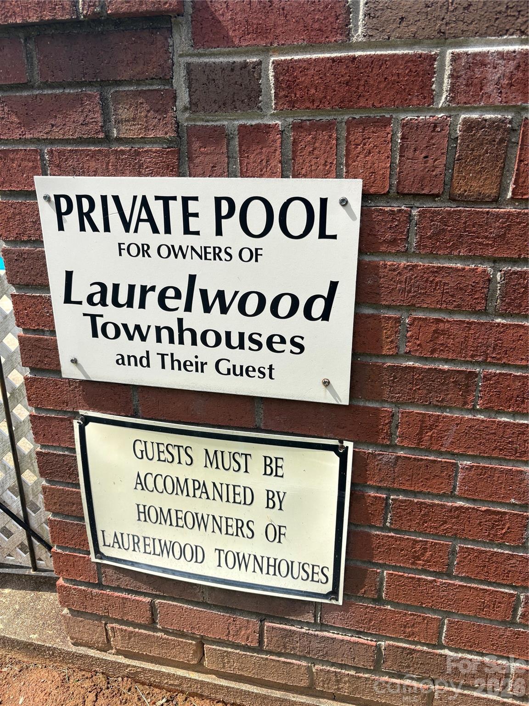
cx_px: 264
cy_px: 353
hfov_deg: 53.1
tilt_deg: -18.8
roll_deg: +0.0
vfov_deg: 67.3
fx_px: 530
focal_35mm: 26
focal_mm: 5.96
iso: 50
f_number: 1.6
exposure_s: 1/2364
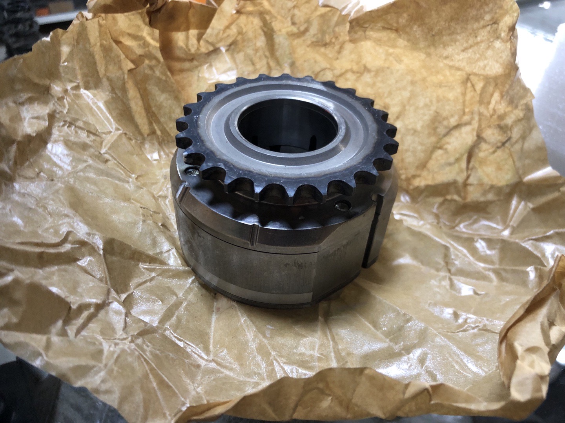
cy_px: 212
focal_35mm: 28
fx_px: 457
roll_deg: -1.5
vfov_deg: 49.7
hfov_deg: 63.4
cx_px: 282
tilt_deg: -33.8
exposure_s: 1/17
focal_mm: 4
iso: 40
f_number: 1.8
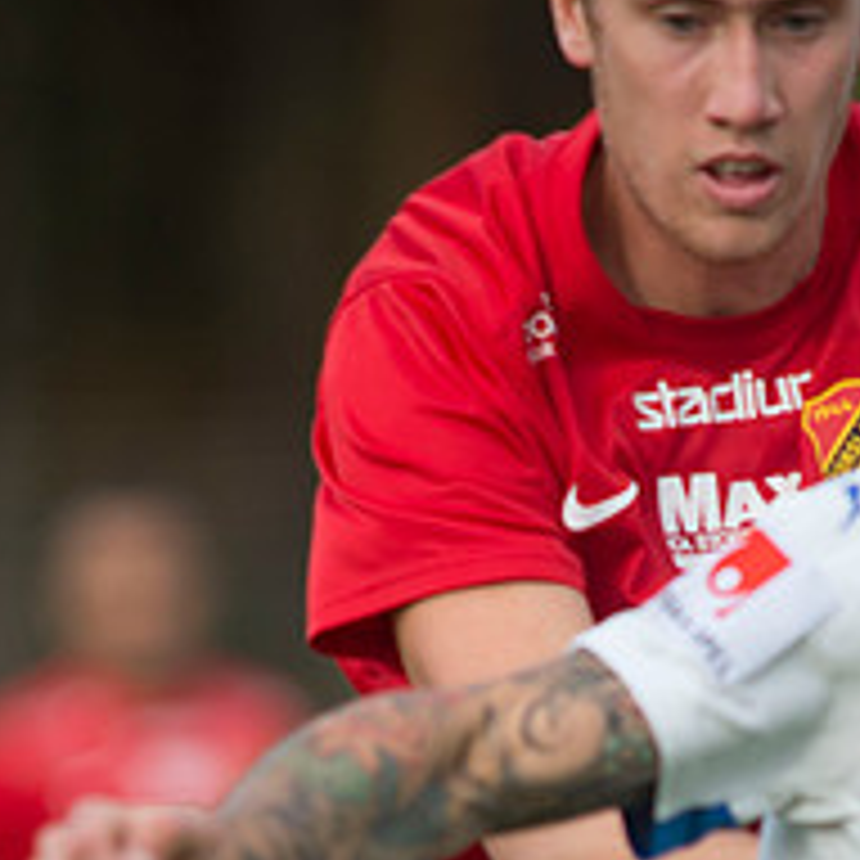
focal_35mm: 1082
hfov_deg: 1.6
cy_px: 761
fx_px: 30413
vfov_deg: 1.6
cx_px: 549
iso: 320
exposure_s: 1/1250
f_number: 4
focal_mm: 420
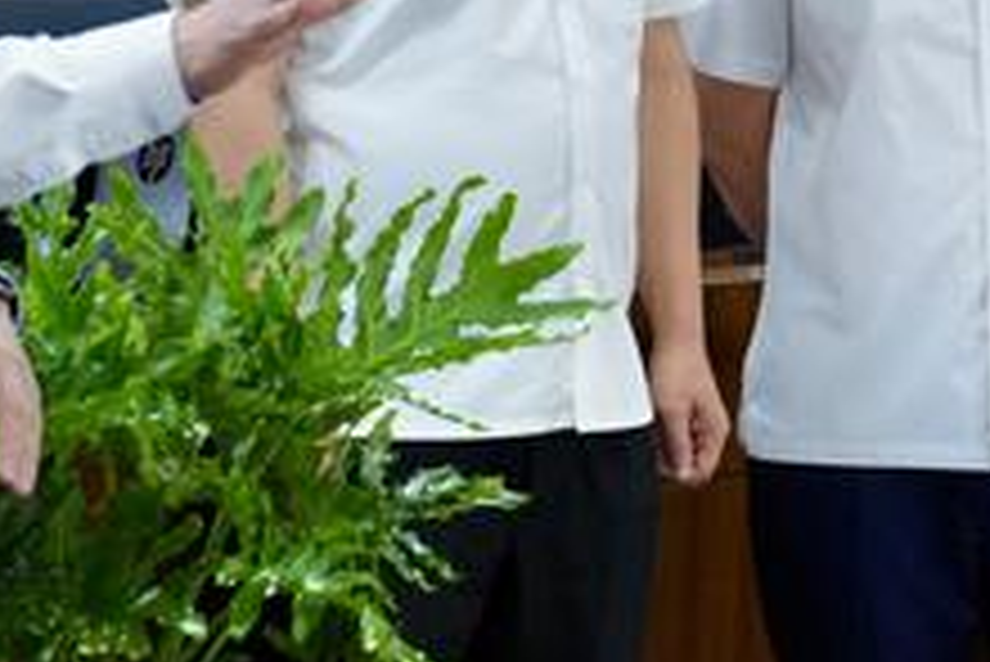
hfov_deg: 12.6
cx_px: 922
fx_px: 4458
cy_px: -32
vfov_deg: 8.4
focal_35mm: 162
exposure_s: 1/125
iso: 1250
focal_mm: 36
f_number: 3.5
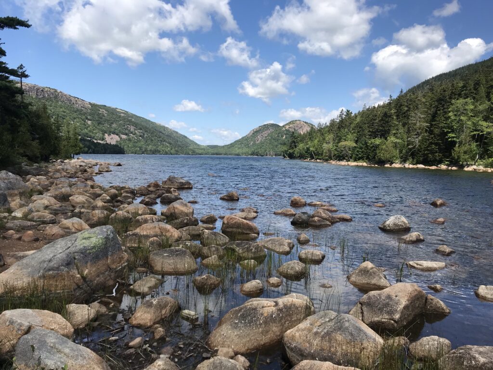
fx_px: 399
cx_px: 246
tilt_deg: -3.9
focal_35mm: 28
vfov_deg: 49.7
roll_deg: -1.7
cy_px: 185
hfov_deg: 63.4
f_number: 1.8
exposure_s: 1/2227
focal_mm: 3.99
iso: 20
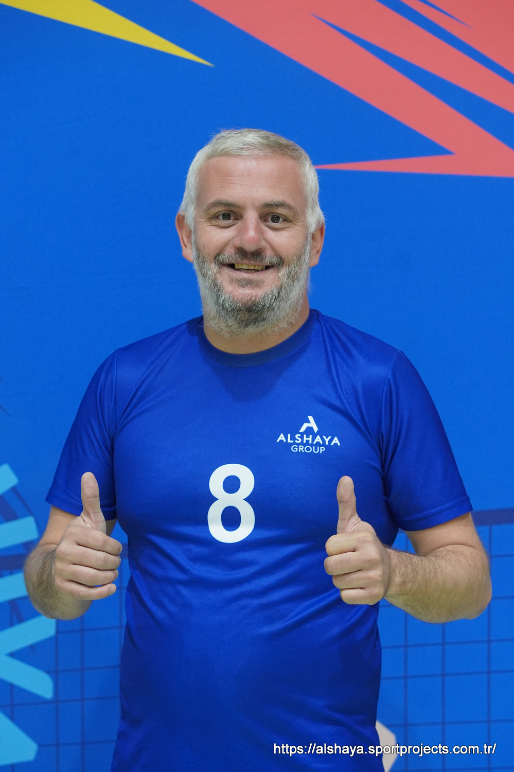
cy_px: 386
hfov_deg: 12.4
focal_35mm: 110
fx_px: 2357
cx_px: 257
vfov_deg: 18.6
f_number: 4
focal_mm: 110
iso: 2500
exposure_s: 1/160
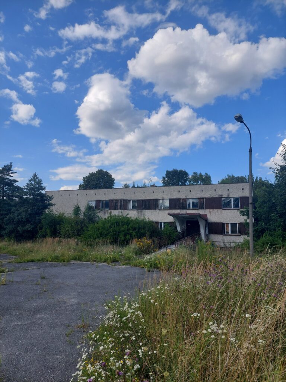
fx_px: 264
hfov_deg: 56.8
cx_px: 143
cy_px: 191
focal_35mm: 24
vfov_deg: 71.6
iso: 40
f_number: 1.8
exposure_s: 1/1770
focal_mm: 5.23
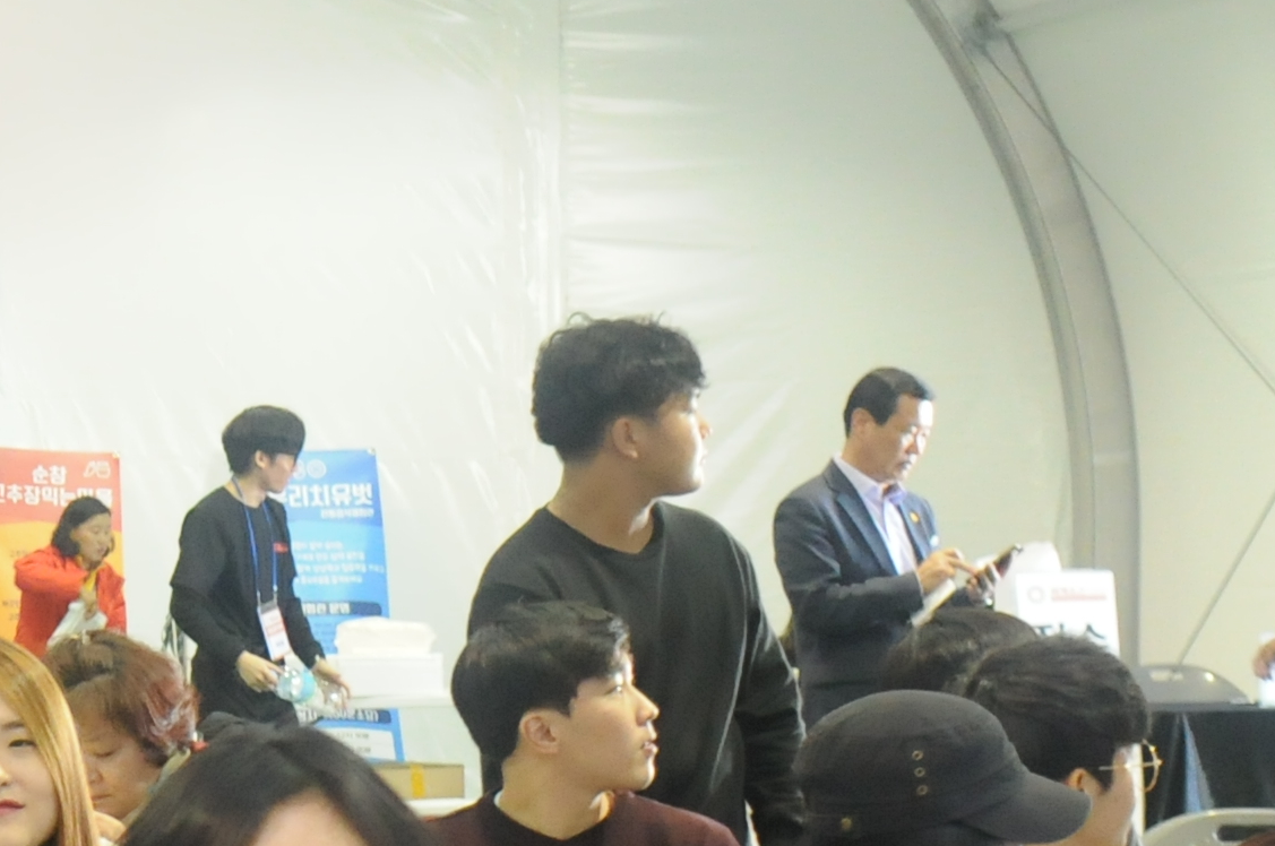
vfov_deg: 11.3
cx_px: -475
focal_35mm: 120
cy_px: 698
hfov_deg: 16.0
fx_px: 4240
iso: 1250
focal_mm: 21
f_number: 3.5
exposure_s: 1/80
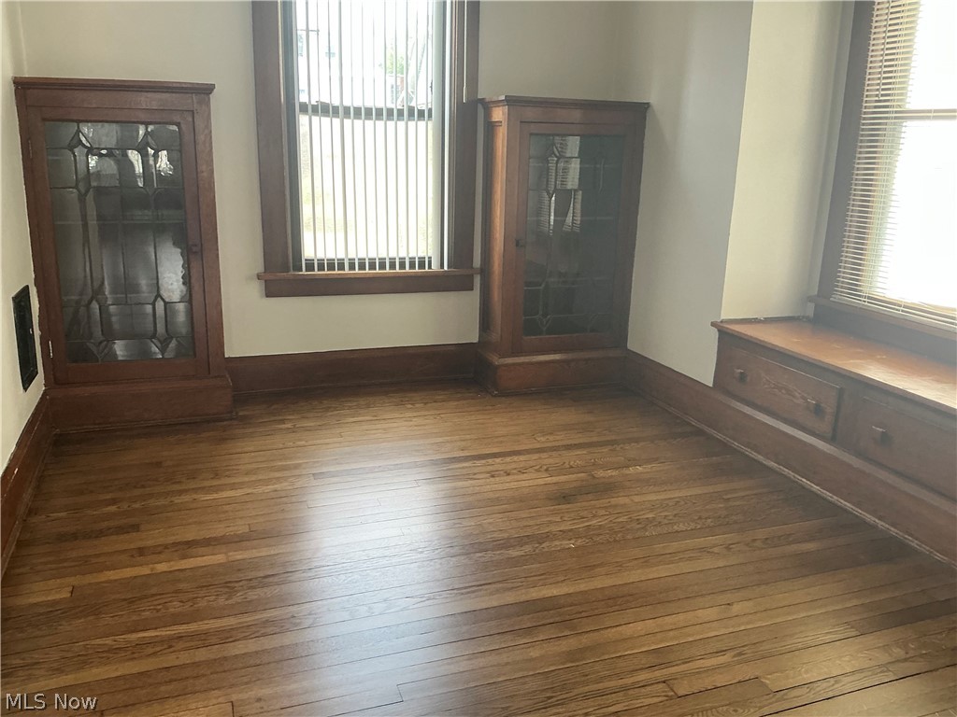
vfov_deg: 49.7
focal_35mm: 28
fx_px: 774
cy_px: 358
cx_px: 478
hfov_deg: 63.4
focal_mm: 3
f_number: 1.8
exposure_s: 1/103
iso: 64
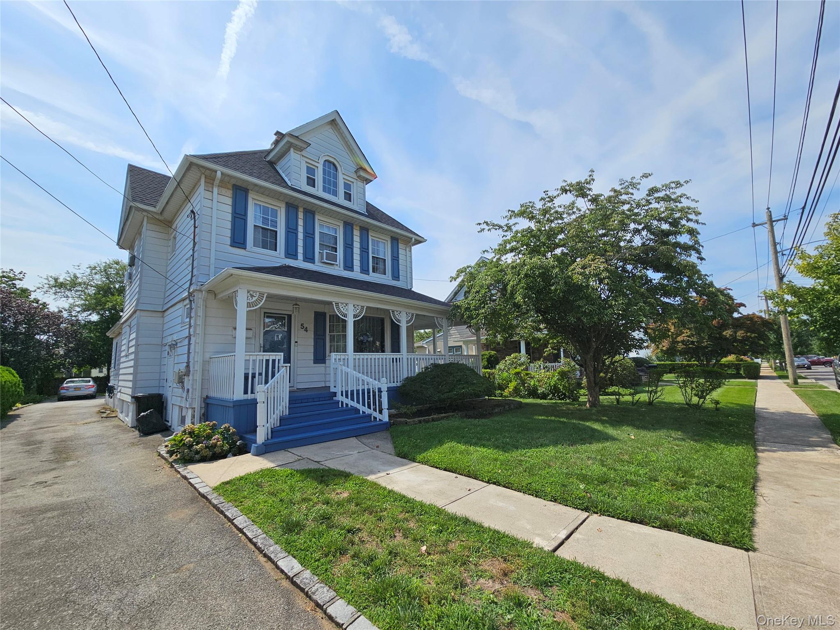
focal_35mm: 13
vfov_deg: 89.9
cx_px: 420
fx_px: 315
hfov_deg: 106.2
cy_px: 315
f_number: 2.2
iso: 50
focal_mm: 2.2
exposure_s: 1/3618
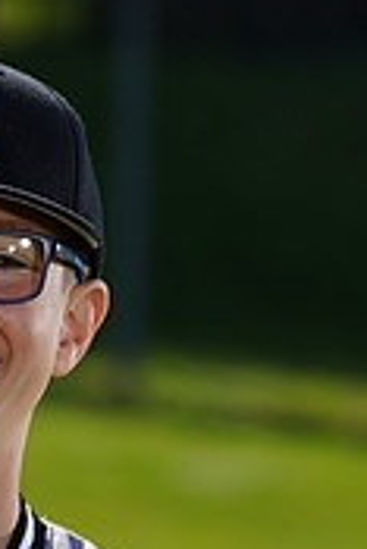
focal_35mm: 684
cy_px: 668
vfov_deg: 3.0
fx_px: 10438
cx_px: -140
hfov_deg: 2.0
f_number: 8
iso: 100
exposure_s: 1/250
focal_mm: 206
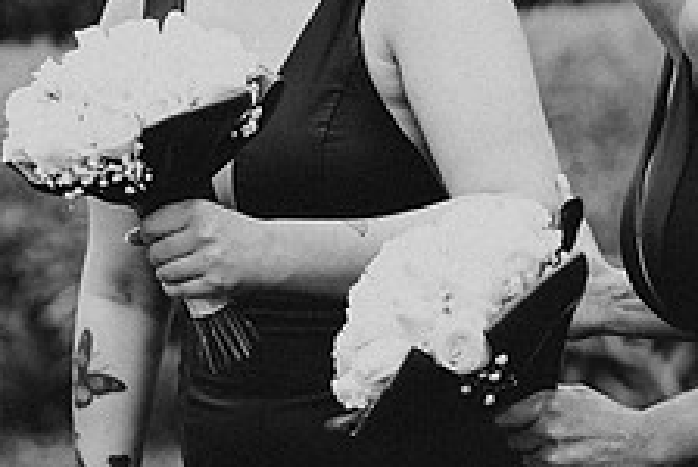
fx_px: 4271
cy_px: 157
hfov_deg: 9.3
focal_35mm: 220
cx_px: 290
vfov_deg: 6.3
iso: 125
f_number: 2.8
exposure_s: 1/640
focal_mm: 85
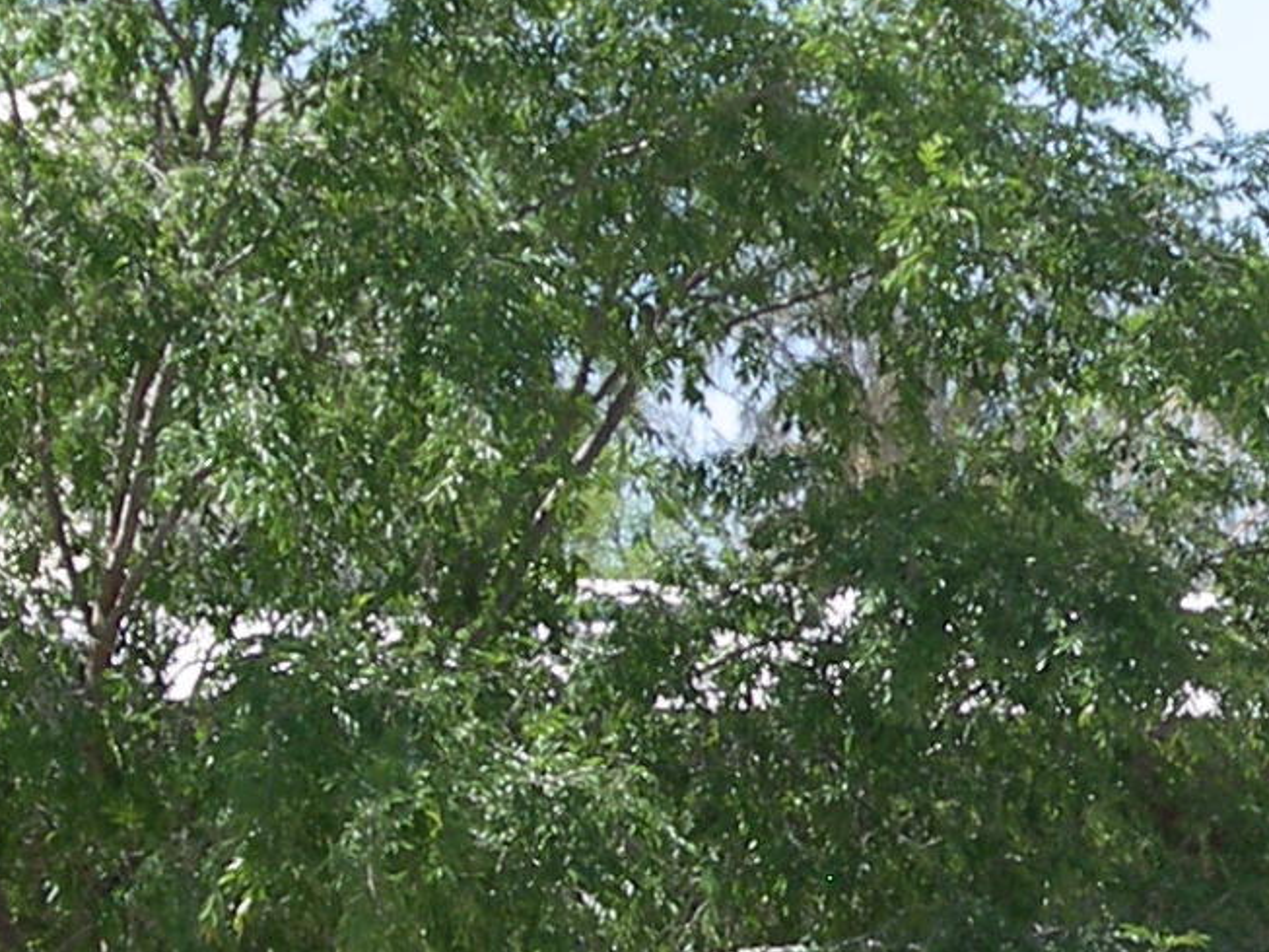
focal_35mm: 285
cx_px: 1059
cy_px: 918
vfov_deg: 5.2
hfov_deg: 6.9
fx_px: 10450
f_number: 3.3
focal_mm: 12.8
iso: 100
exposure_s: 1/640
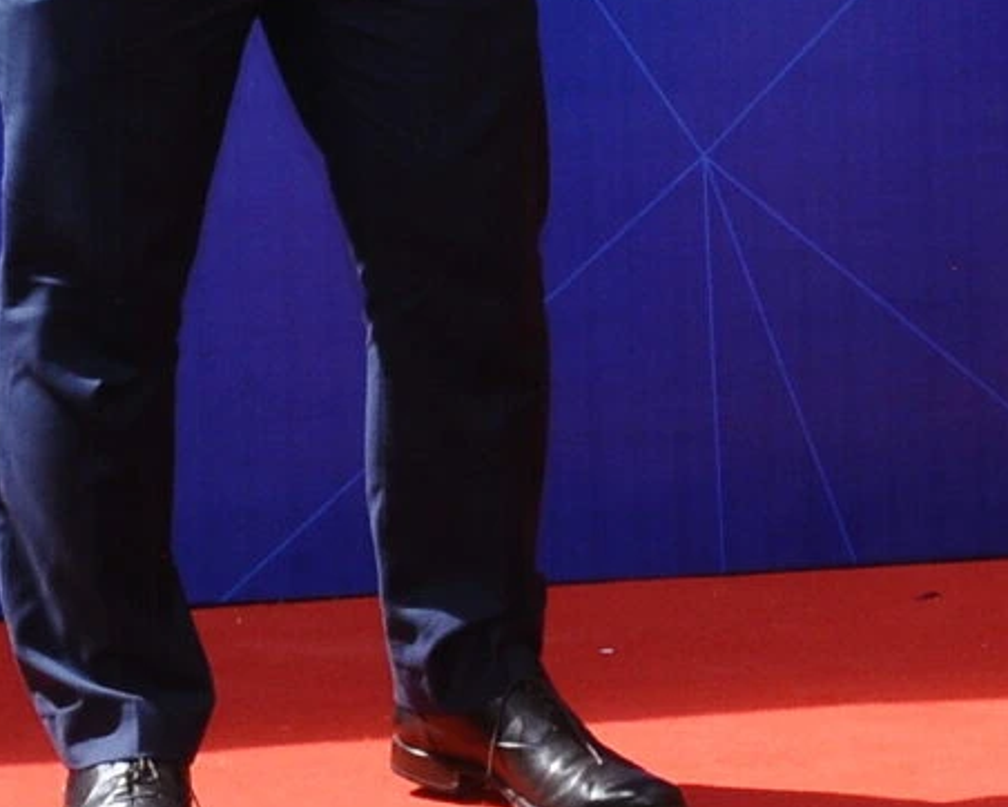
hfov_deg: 8.6
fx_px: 6656
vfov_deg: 6.7
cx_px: 18
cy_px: -725
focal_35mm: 223
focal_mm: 28
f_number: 11
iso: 400
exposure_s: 1/160
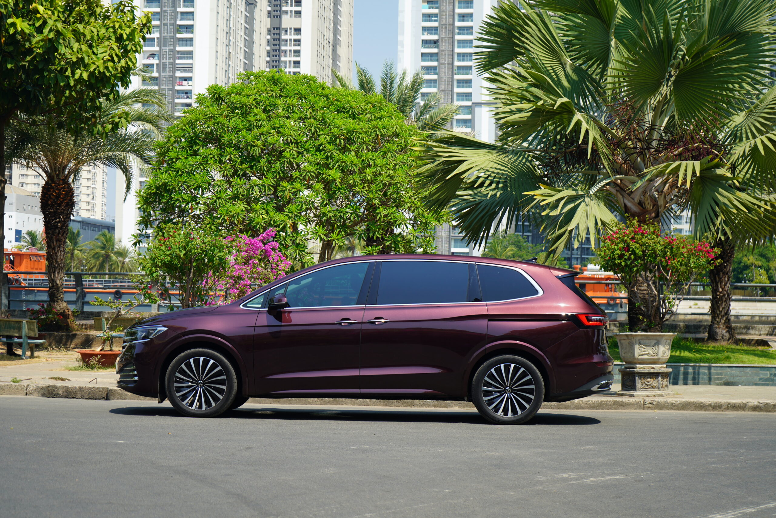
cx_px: 388
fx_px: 1509
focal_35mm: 70
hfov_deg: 28.8
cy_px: 259
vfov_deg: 19.5
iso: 100
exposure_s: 1/160
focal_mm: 70
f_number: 5.6
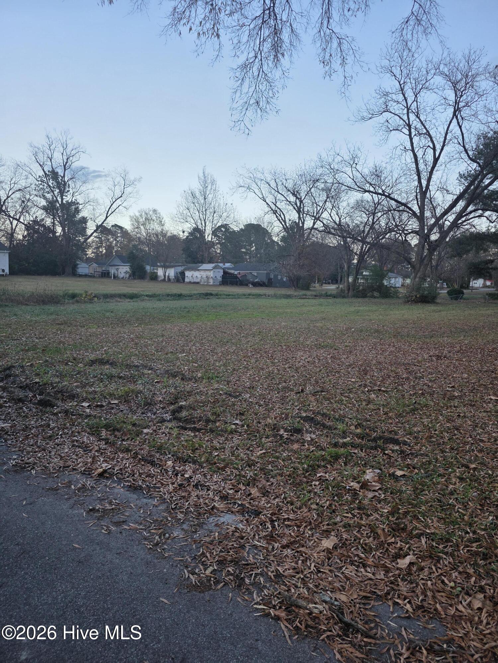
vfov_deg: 73.9
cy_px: 332
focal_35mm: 23
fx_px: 441
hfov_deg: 58.9
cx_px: 249
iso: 32
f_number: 1.7
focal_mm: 6.3
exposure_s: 1/359
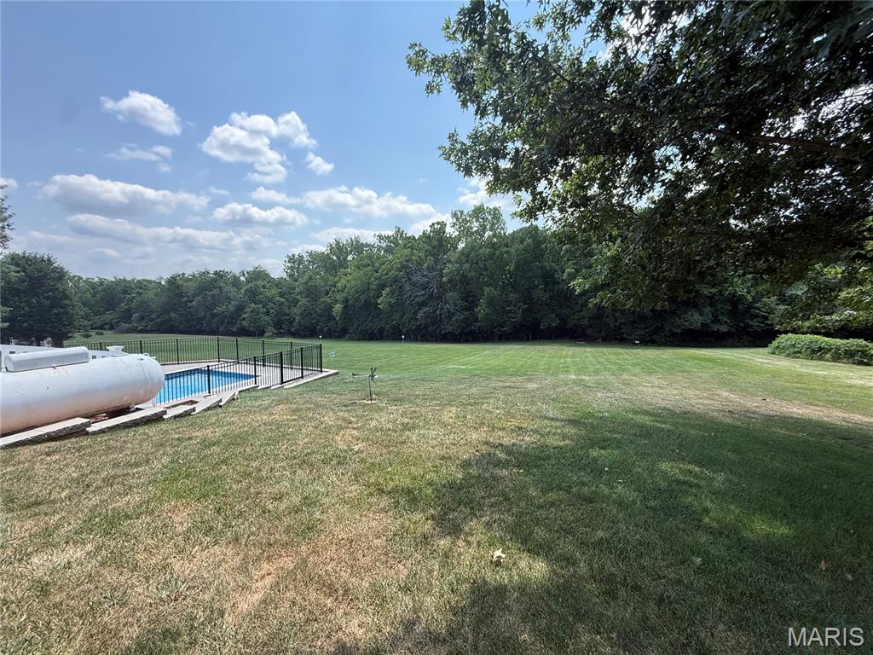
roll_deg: -0.7
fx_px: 353
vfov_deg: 85.7
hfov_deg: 102.1
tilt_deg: -4.2
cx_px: 436
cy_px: 328
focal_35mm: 14
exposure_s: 1/914
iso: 64
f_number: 2.2
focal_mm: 2.22
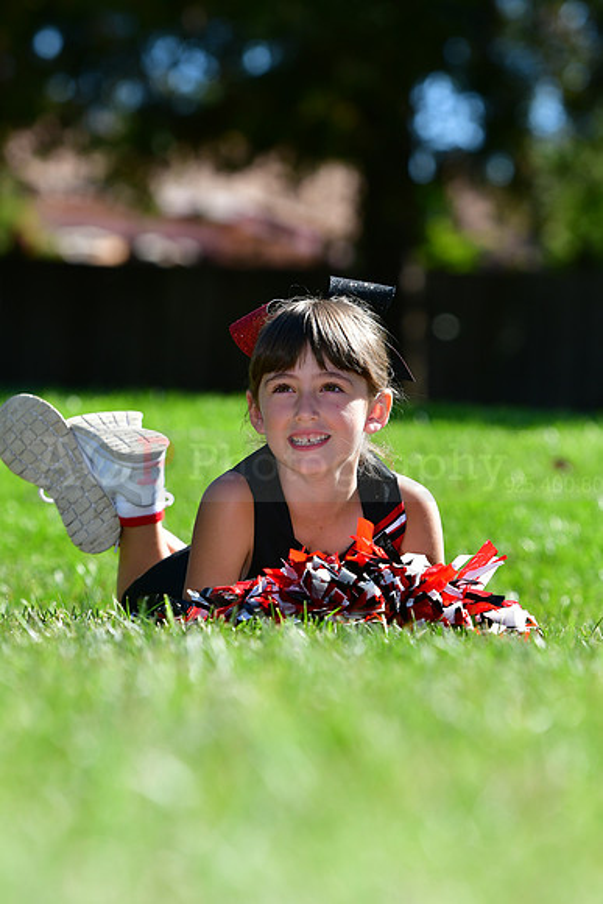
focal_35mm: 225
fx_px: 5649
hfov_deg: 6.1
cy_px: 452
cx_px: 302
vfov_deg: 9.1
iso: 400
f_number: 4.5
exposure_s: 1/1600
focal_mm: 150
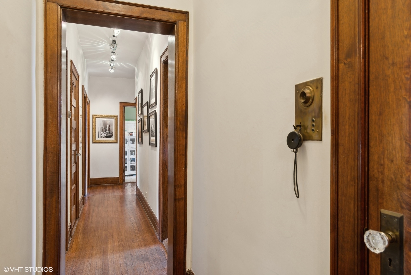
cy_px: 138
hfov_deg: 73.7
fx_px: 274
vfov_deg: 53.2
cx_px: 206
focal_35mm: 24
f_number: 8
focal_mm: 24
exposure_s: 1/2
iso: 200
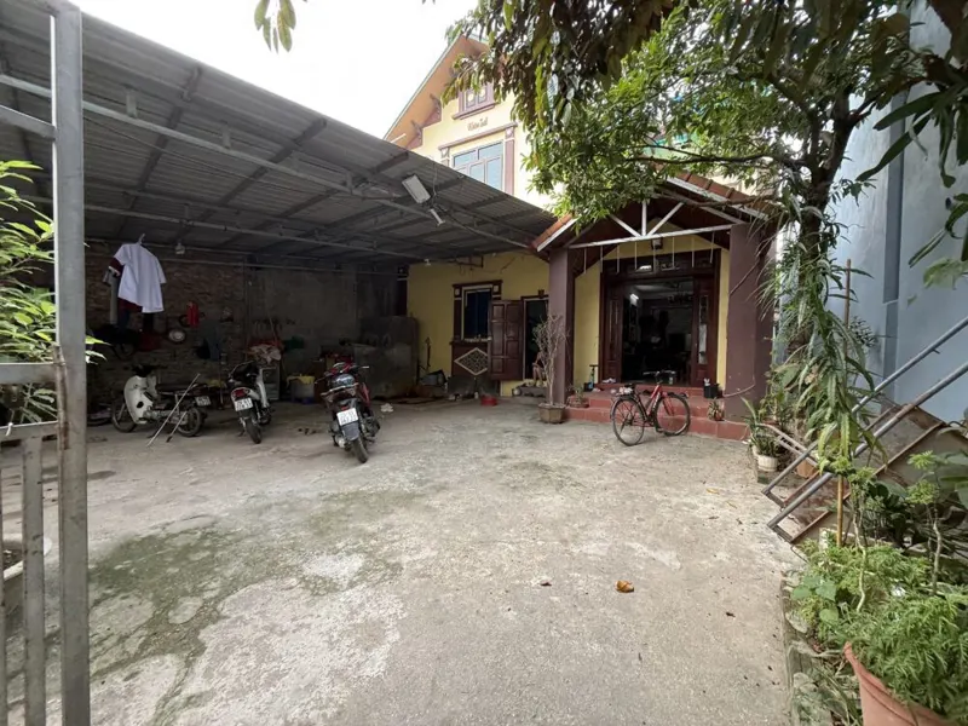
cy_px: 363
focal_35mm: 14
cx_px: 484
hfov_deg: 102.1
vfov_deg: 85.7
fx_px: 391
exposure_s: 1/99
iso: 80
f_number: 2.2
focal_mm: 2.22
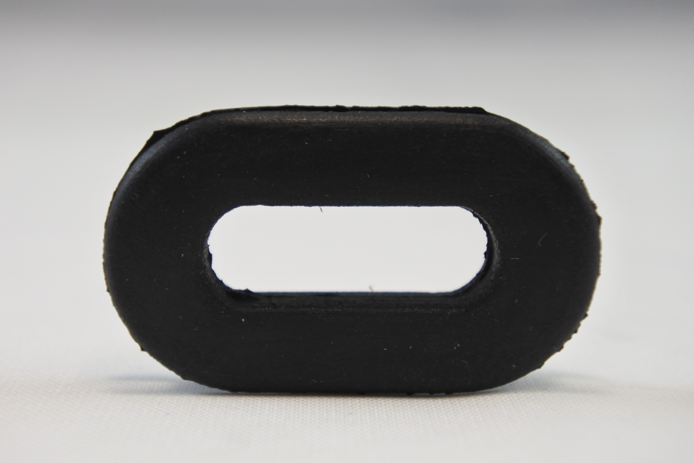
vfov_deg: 17.3
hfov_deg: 25.7
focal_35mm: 79
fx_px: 1523
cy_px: 232
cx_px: 347
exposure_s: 1/125
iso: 560
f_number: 5.6
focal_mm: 29.4
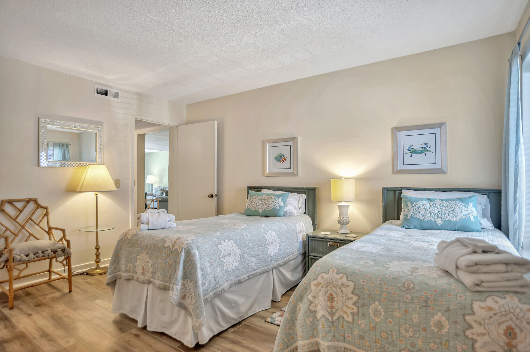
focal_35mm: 20
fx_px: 294
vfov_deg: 61.8
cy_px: 176
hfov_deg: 84.0
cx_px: 265
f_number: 4.5
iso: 400
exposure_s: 1/30
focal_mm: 20
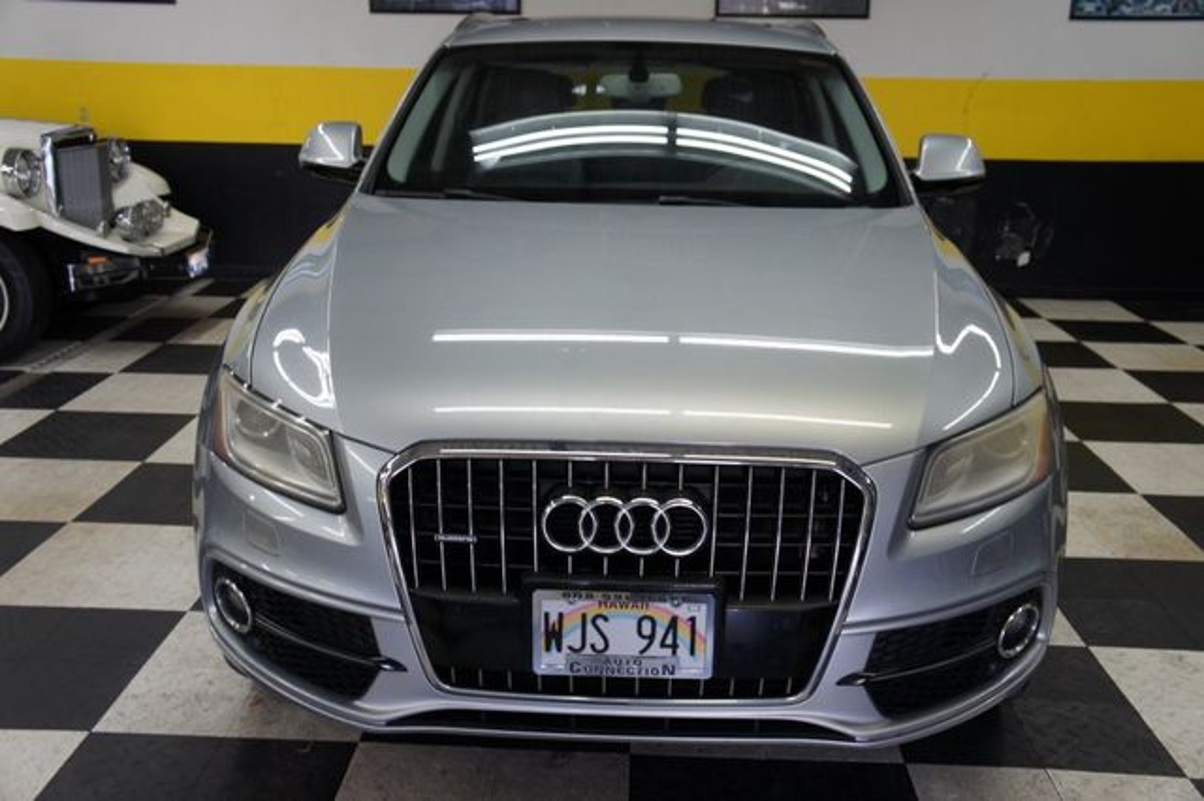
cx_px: 602
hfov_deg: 55.1
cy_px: 400
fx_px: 1153
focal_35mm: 34
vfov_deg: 38.3
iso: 200
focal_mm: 23
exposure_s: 1/50
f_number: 4.5
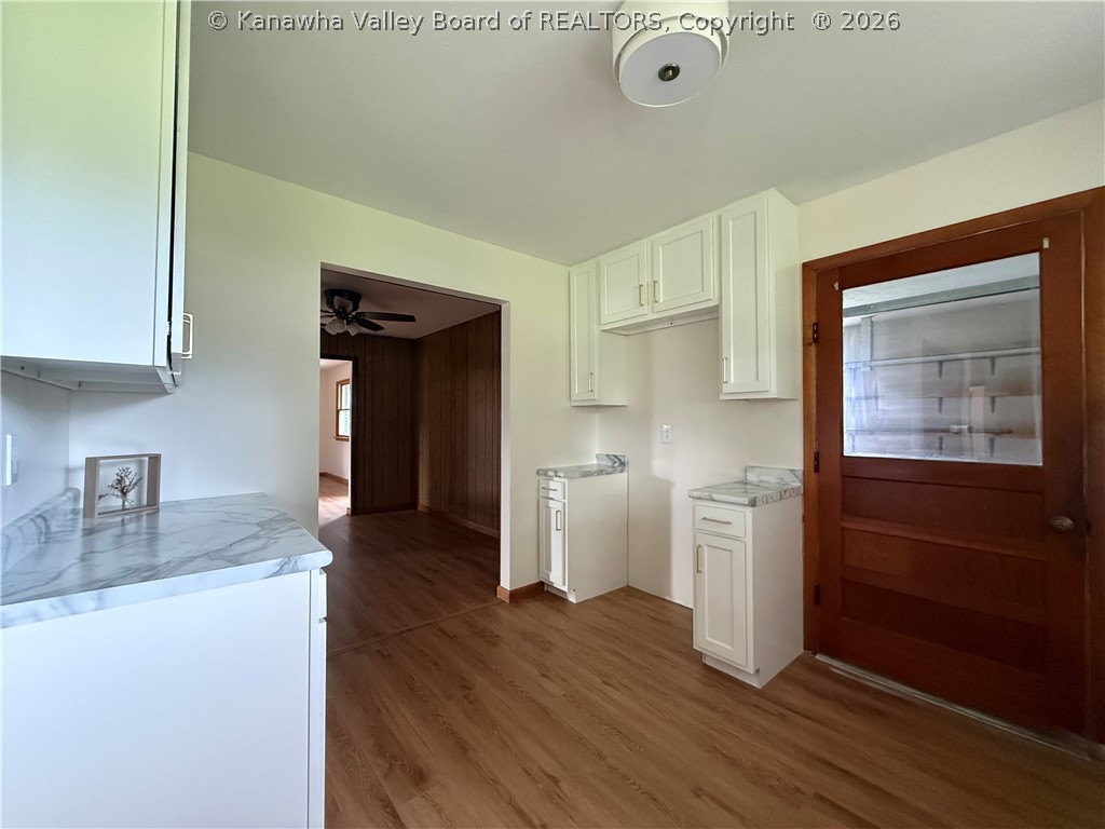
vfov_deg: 85.7
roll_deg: -1.2
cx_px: 552
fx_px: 447
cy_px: 414
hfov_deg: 102.1
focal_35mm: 14
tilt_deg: +1.1
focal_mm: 2.22
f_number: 2.2
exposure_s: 1/60
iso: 800
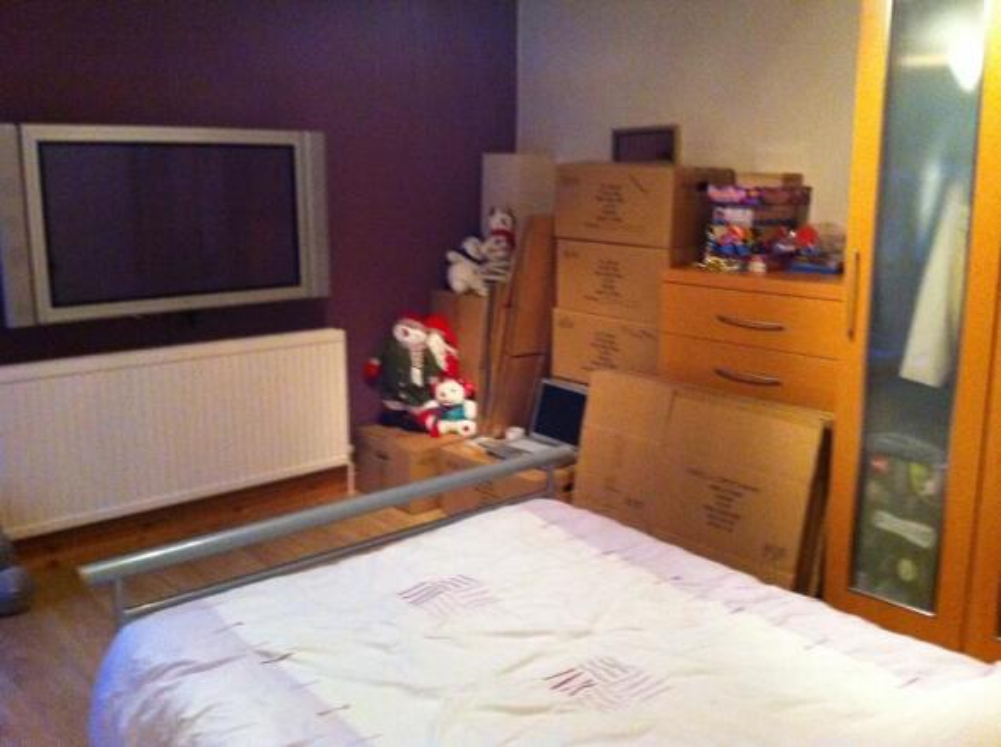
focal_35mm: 35
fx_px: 1010
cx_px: 500
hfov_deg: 52.7
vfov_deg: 40.6
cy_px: 374
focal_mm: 3.85
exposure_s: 1/17
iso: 640
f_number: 2.8
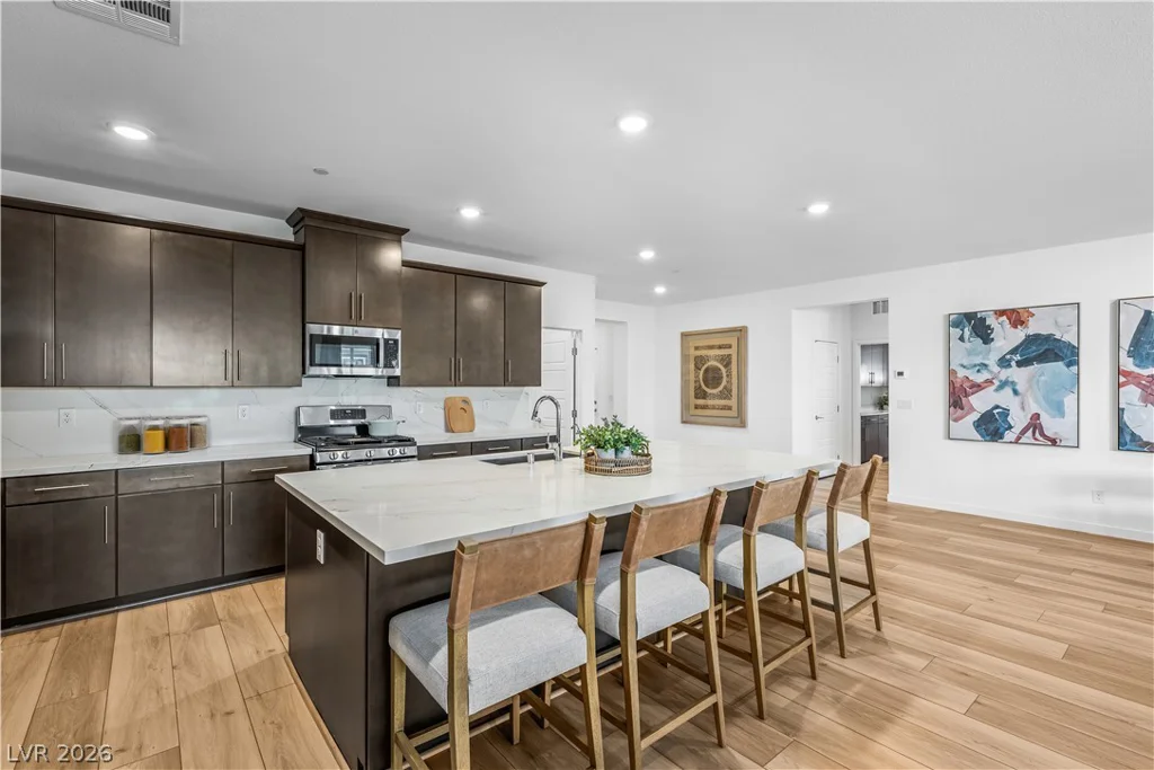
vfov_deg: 73.8
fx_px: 513
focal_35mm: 16
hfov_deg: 96.7
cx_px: 577
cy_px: 385
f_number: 9.5
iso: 400
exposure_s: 1/3
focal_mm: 16
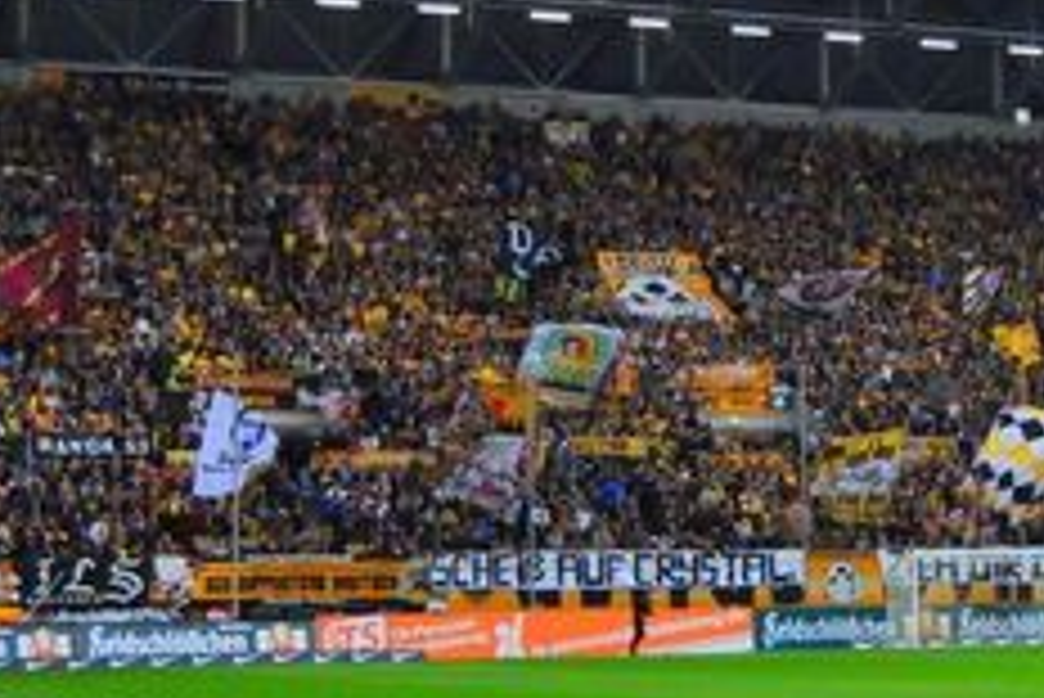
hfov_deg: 24.9
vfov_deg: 16.9
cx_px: 698
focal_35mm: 81
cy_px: 257
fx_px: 2350
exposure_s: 1/1600
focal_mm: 22
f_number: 3.5
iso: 2000
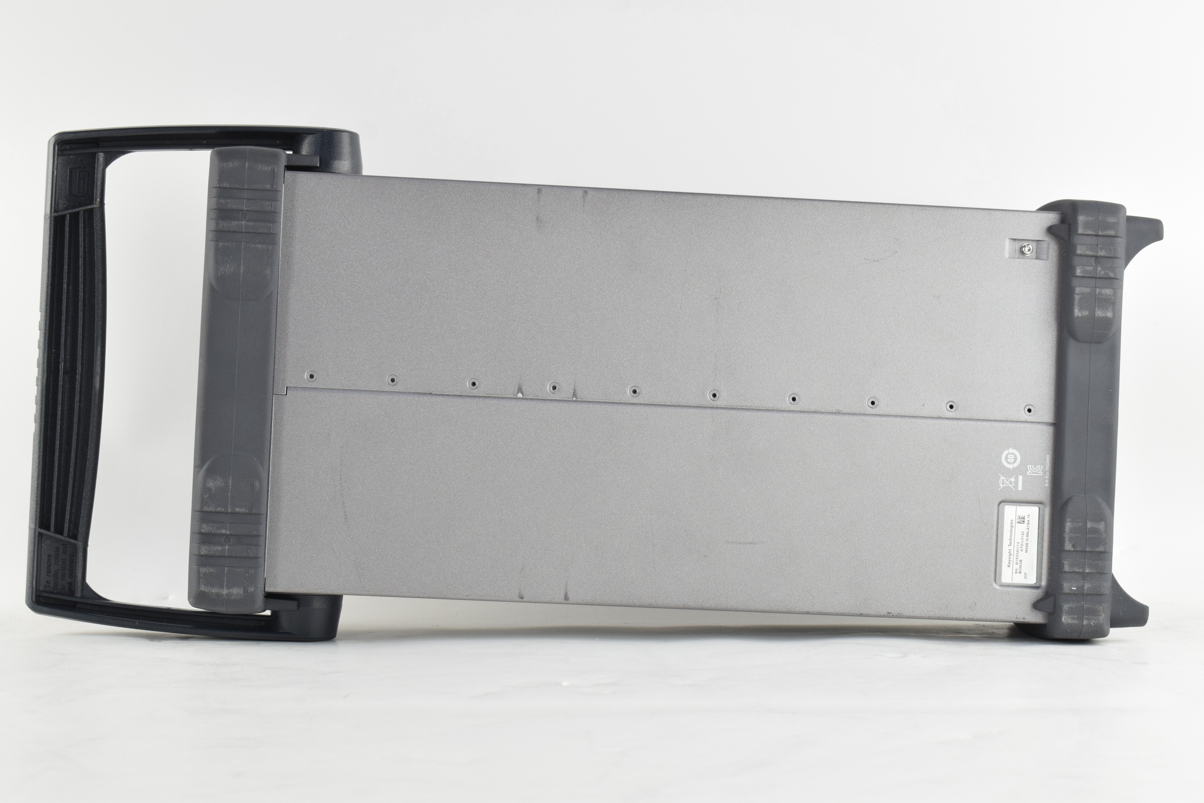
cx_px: 602
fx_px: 2408
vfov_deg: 18.9
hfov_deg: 28.1
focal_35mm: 72
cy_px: 402
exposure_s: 1/30
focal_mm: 48
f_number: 10
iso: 500
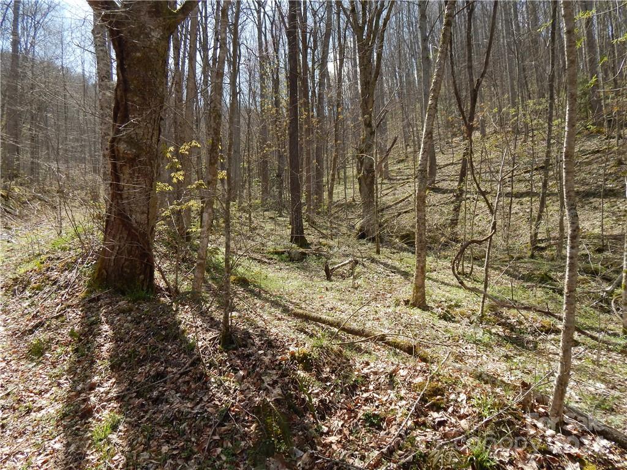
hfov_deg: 73.9
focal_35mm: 23
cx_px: 314
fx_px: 417
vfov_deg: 58.9
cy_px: 235
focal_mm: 4
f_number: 3
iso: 125
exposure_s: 1/640
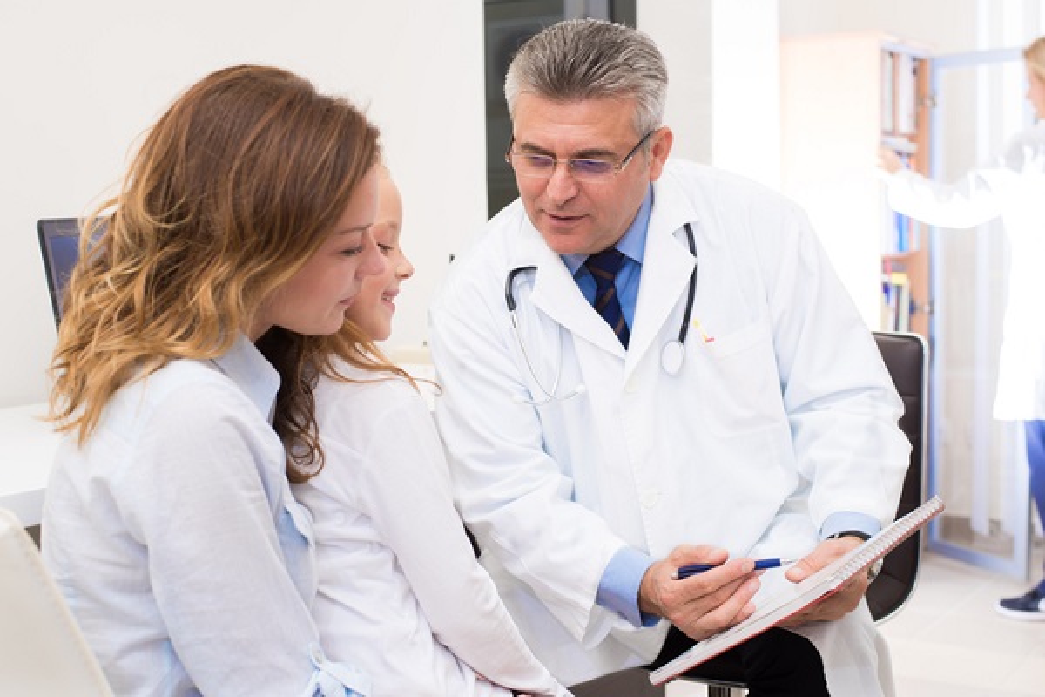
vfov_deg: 27.0
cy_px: 348
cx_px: 522
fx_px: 1451
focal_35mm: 50
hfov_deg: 39.6
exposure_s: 1/500
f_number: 4.5
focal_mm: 50
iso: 400
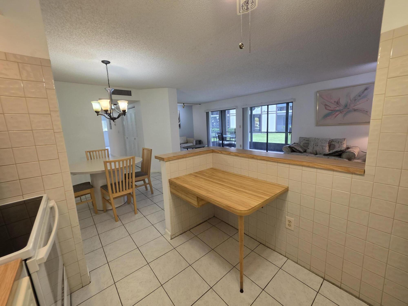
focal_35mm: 13
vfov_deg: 89.9
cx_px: 204
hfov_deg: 106.2
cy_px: 153
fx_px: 153
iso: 125
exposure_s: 1/120
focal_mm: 2.2
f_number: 1.9
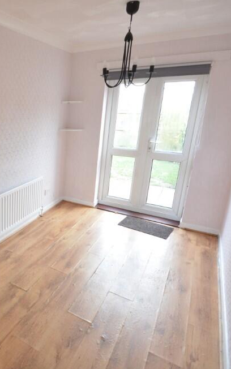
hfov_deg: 44.8
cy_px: 179
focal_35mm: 24
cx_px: 10
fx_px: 242
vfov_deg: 74.8
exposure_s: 1/10
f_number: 8
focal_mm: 10
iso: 400
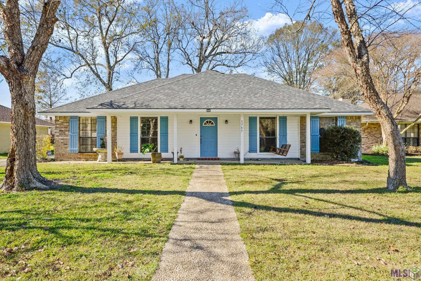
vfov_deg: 57.3
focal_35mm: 22
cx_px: 210
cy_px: 140
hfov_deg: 78.6
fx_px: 257
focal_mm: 22
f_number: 10
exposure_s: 1/200
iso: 320
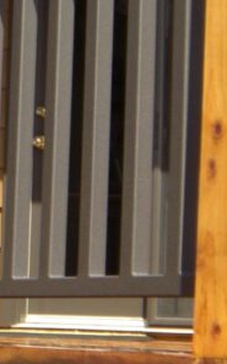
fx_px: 1379
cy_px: 276
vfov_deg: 15.0
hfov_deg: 9.3
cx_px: -18
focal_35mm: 139
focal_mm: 6.2
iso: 64
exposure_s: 1/500
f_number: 2.7
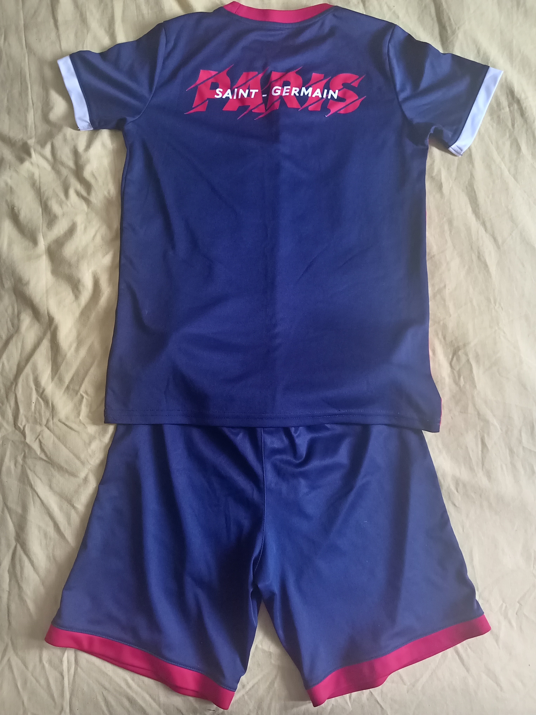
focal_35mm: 27
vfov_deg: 65.3
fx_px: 558
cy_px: 358
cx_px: 268
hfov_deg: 51.3
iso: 1214
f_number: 1.8
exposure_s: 1/20
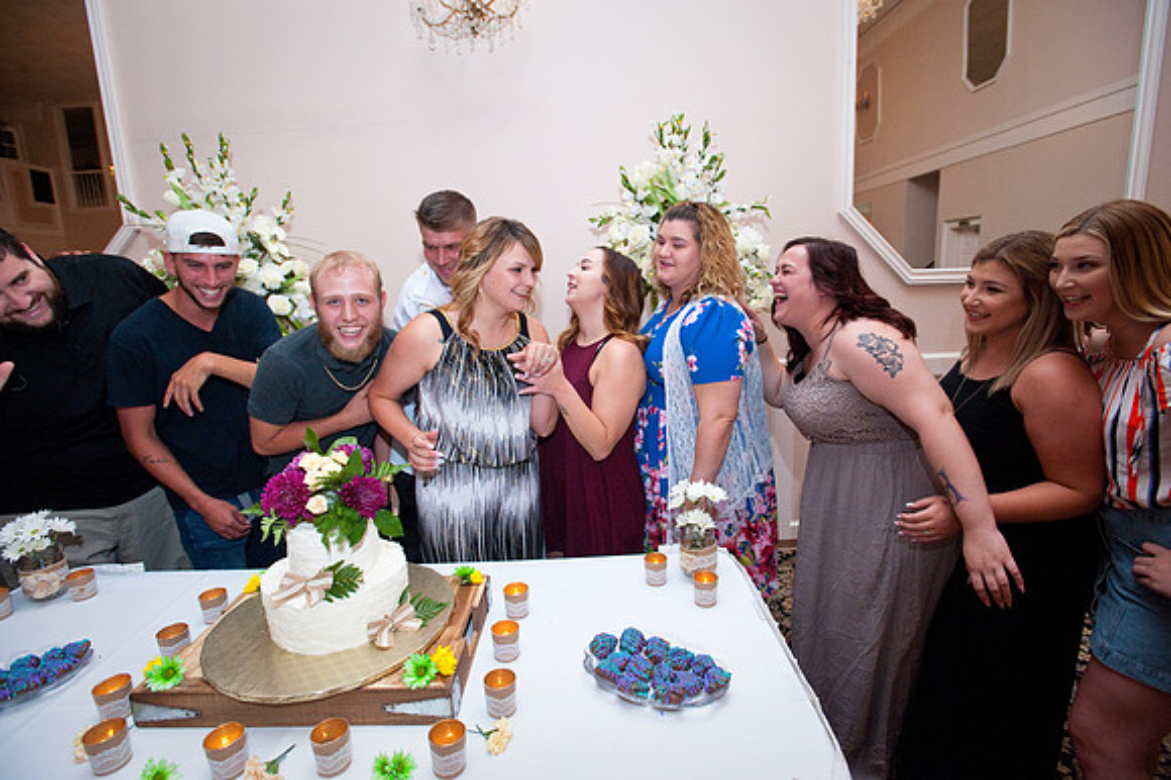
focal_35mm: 17
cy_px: 390
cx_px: 586
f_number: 5.6
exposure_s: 1/160
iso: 3200
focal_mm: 17
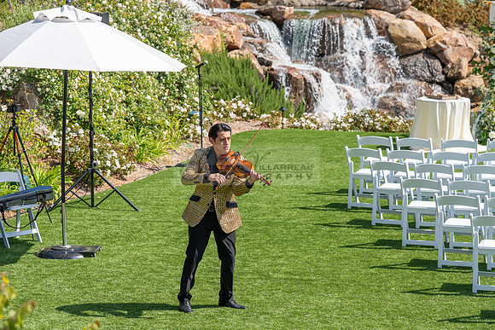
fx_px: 1650
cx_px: 248
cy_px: 165
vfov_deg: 11.4
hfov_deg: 17.1
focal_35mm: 120
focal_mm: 120
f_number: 5.6
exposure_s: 1/1000
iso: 200
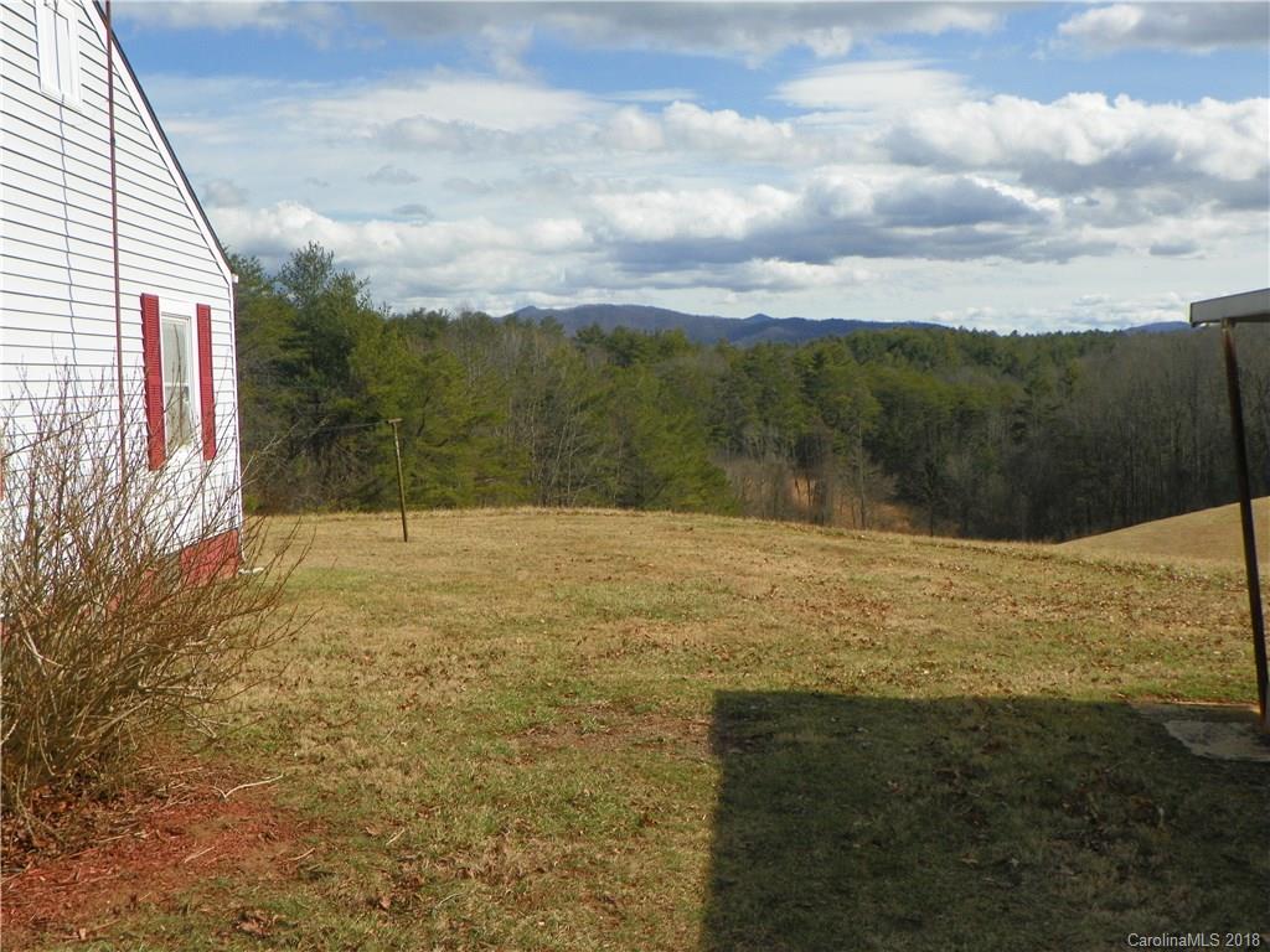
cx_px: 635
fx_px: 1321
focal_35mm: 36
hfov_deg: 51.4
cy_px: 476
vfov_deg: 39.7
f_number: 5.6
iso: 64
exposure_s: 1/500
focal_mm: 6.4
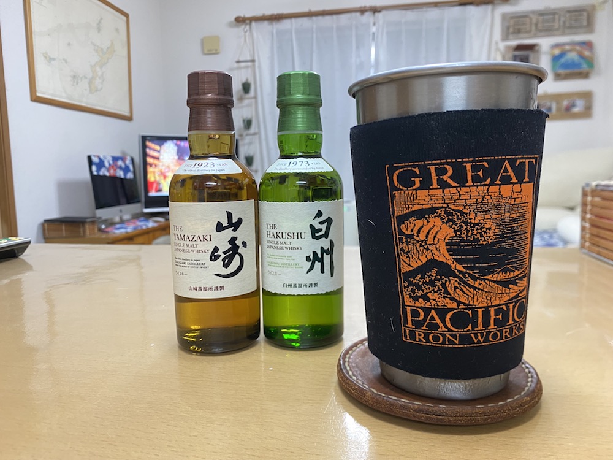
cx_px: 306
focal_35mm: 26
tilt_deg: -7.0
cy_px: 230
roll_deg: +1.1
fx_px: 460
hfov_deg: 67.3
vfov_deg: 53.1
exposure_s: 1/50
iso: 400
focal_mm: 4.25
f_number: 1.8
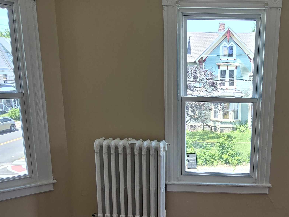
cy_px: 147
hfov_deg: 53.0
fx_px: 276
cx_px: 215
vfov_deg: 42.3
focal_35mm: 33
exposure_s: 1/134
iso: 50
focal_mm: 2.2
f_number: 2.2
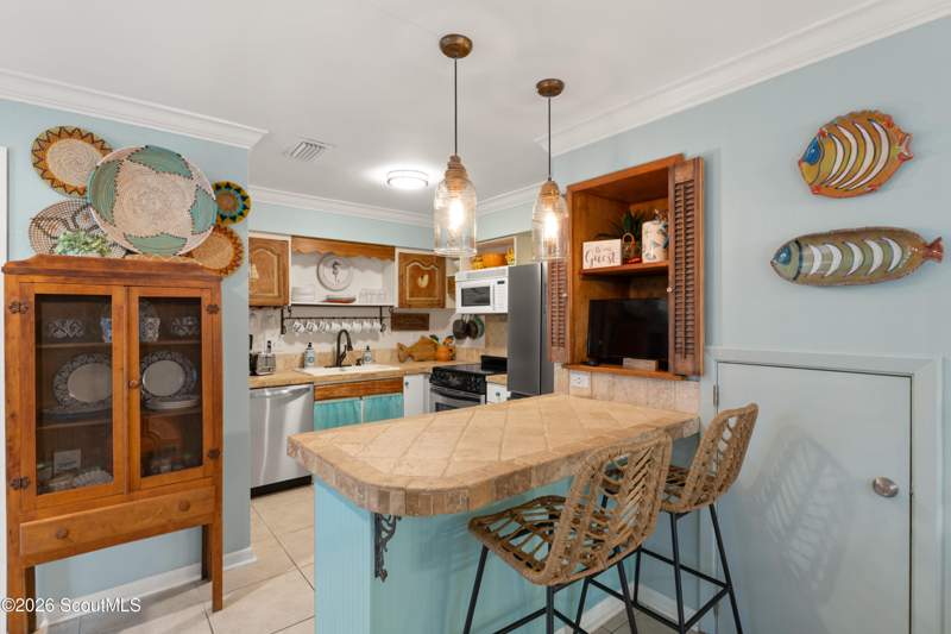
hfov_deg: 93.3
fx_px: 449
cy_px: 317
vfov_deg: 70.4
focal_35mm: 17
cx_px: 476
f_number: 8
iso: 250
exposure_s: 1.3
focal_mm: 17
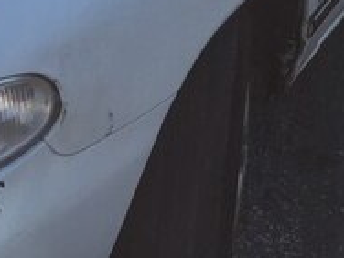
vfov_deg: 14.0
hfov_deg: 19.2
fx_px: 1014
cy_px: -65
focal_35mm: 102
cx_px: 199
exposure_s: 1/989
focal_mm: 4.15
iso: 32
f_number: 2.2
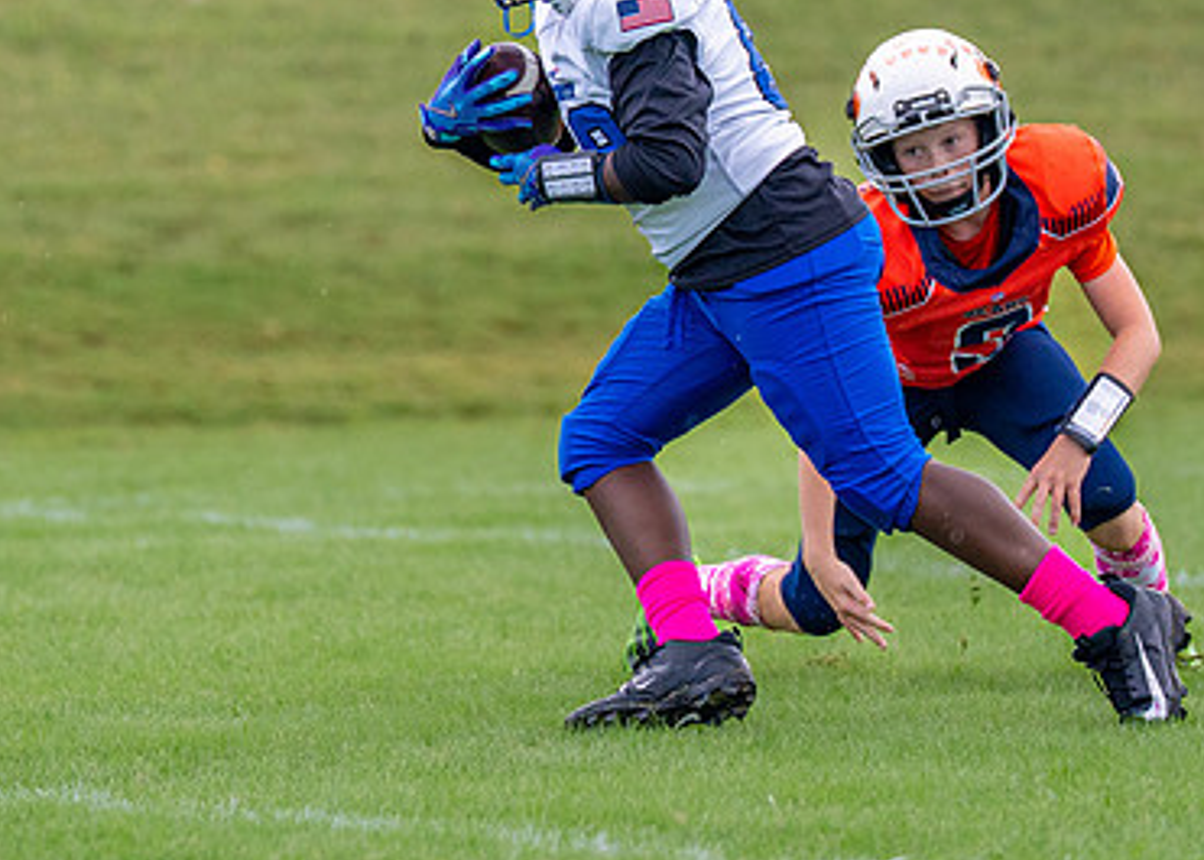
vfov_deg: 2.2
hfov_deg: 3.1
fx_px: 22329
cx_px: 511
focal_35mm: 653
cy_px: 168
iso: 400
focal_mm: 200
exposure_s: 1/3200
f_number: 2.8
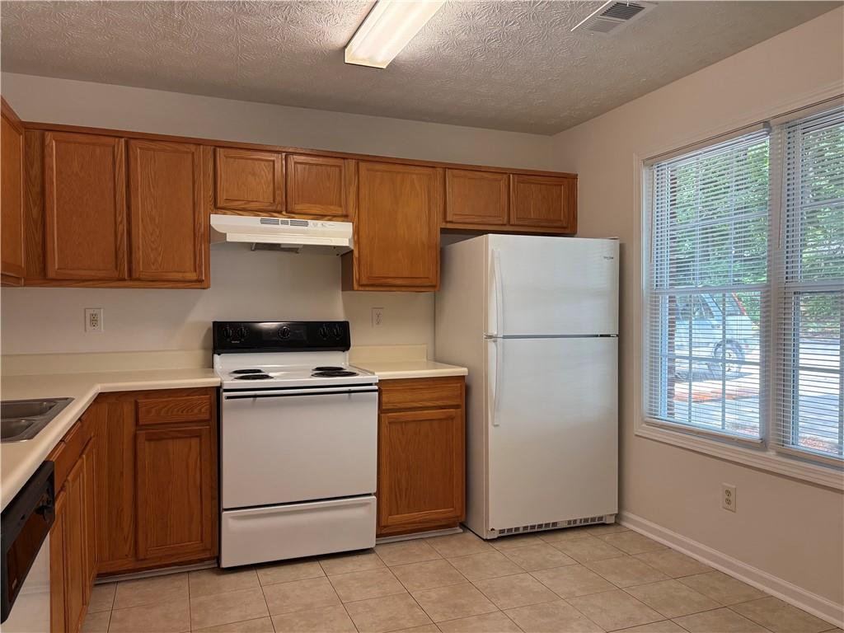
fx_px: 634
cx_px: 422
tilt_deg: -0.9
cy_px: 316
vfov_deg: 53.1
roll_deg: +0.4
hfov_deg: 67.3
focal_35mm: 26
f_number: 1.6
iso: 125
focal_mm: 5.96
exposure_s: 1/148
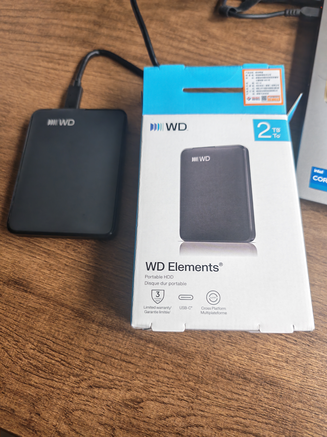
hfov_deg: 58.9
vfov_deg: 73.9
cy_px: 218
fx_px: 290
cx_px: 164
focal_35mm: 23
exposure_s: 1/100
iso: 200
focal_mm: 6.55
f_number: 1.6
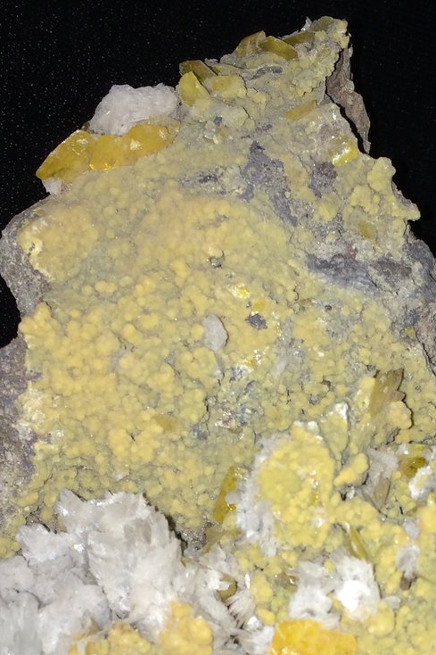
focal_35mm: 68
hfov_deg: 19.8
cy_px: 585
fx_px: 1236
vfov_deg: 28.5
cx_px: 358
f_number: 2.2
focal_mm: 4.12
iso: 32
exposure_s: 1/160
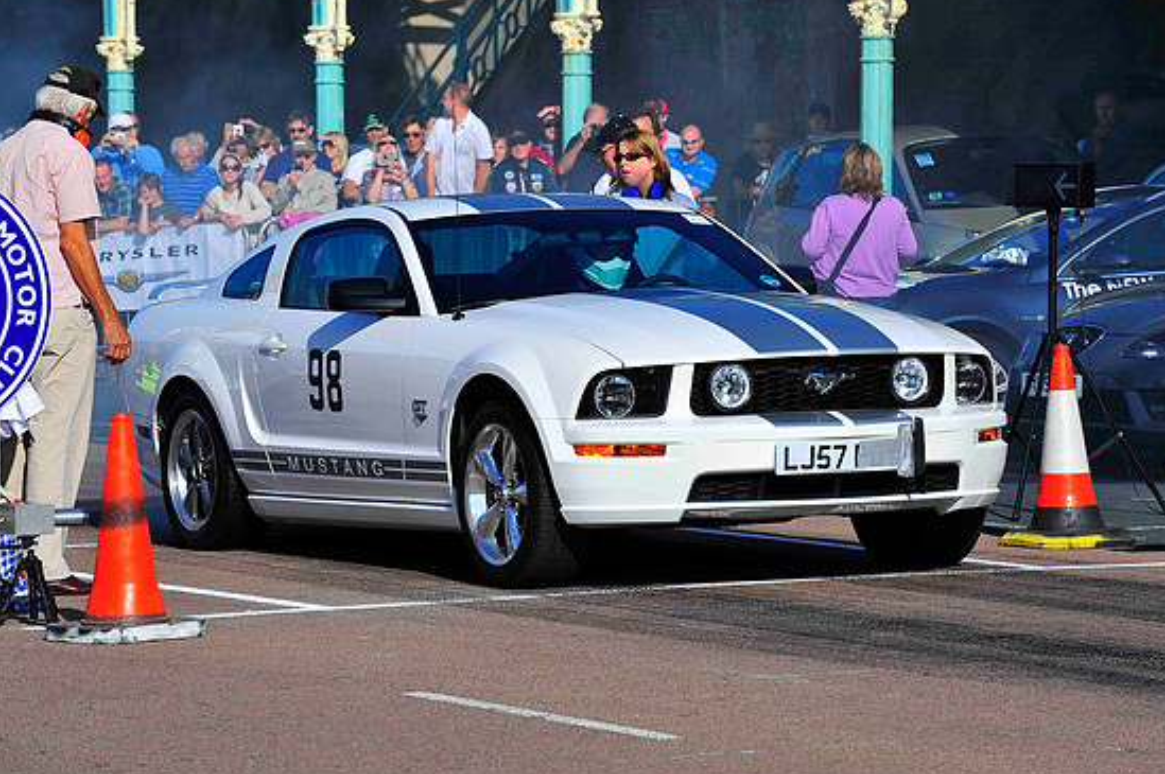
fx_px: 5981
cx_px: 575
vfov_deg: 7.4
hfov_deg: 11.1
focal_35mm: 185
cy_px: 380
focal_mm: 175
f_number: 9
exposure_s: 1/1250
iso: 400
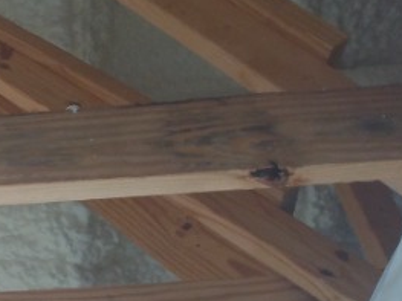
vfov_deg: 20.9
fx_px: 813
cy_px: 200
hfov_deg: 21.2
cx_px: -271
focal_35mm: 70
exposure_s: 1/60
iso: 136
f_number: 2
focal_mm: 3.54
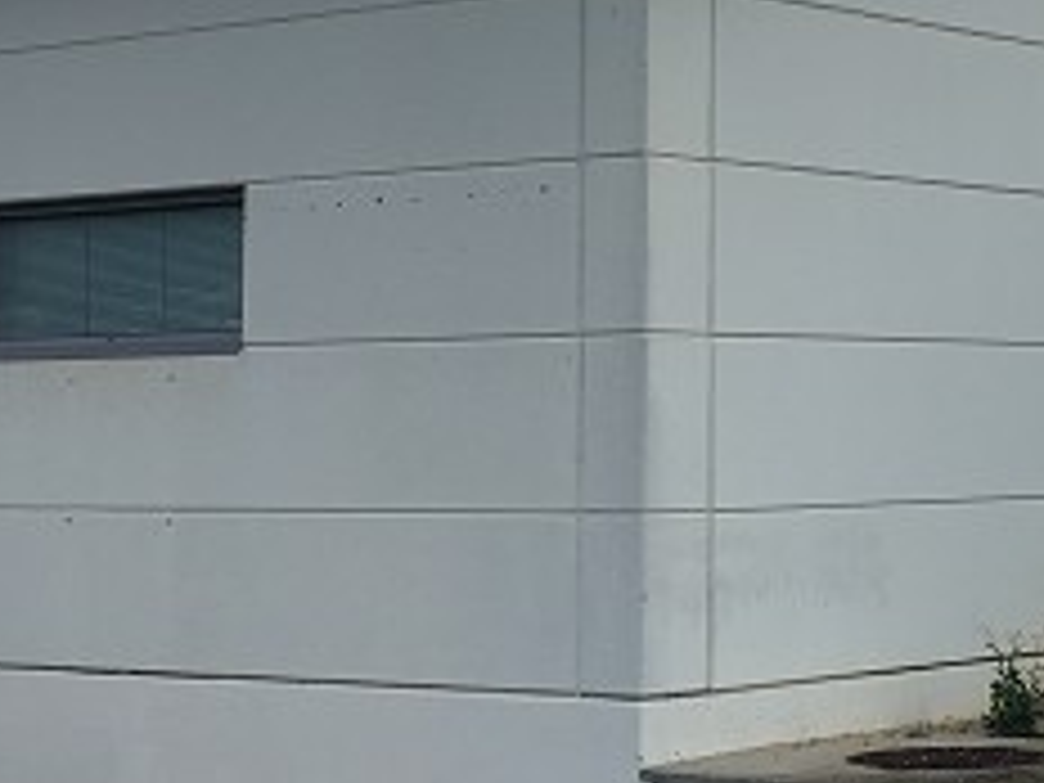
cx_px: 936
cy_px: 86
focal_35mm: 100
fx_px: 3016
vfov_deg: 14.6
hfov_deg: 19.3
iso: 25
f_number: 2.2
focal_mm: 4.15
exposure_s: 1/610
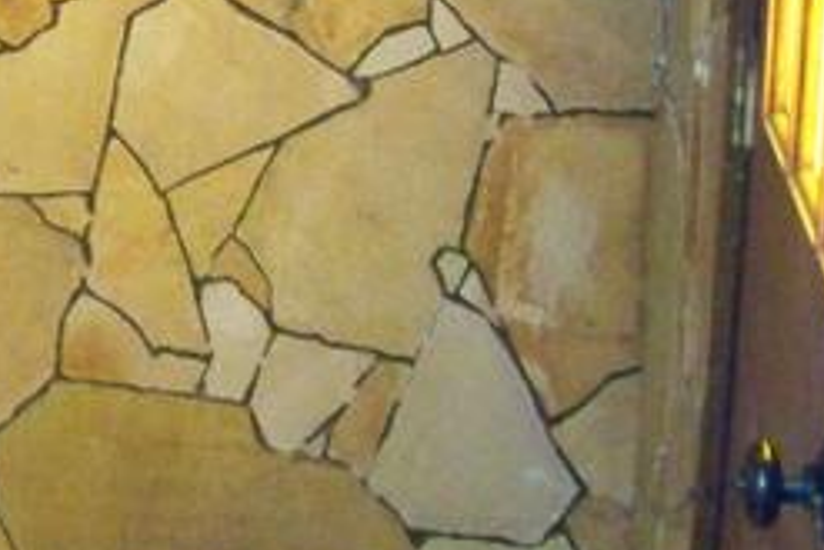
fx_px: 2038
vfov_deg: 15.3
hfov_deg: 21.1
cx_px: -203
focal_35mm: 89
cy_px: 113
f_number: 2.8
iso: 1600
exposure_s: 1/30
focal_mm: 5.85
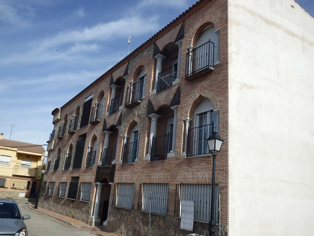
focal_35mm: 28
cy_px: 118
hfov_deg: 63.4
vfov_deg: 49.7
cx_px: 157
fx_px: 254
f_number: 11
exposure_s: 1/160
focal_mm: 5
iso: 125
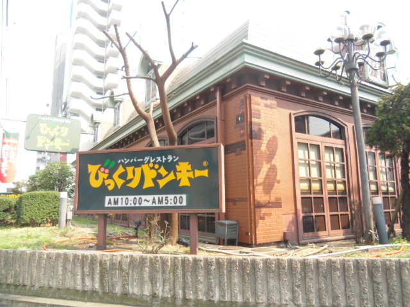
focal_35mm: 27
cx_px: 205
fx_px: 320
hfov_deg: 65.3
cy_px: 154
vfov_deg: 51.4
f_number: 3.2
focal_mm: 4.9
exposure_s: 1/400
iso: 200
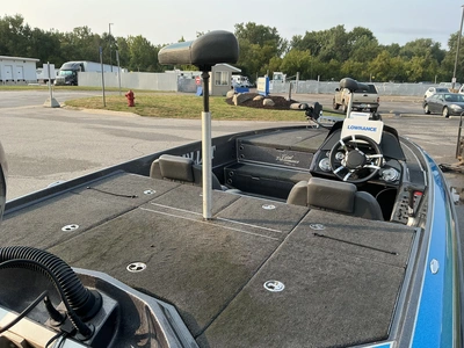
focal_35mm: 28
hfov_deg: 63.4
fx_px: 375
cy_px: 174
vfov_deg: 49.7
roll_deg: -3.0
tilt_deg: -14.6
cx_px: 232
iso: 25
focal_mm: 3
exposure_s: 1/473
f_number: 1.8
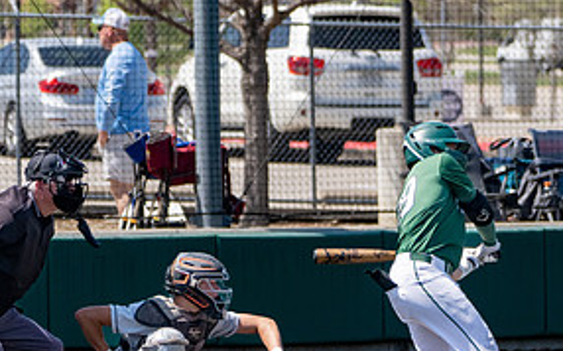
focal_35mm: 517
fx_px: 7923
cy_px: 273
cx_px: 445
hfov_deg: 4.1
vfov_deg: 2.5
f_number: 7.1
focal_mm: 224
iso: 1000
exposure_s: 1/2500
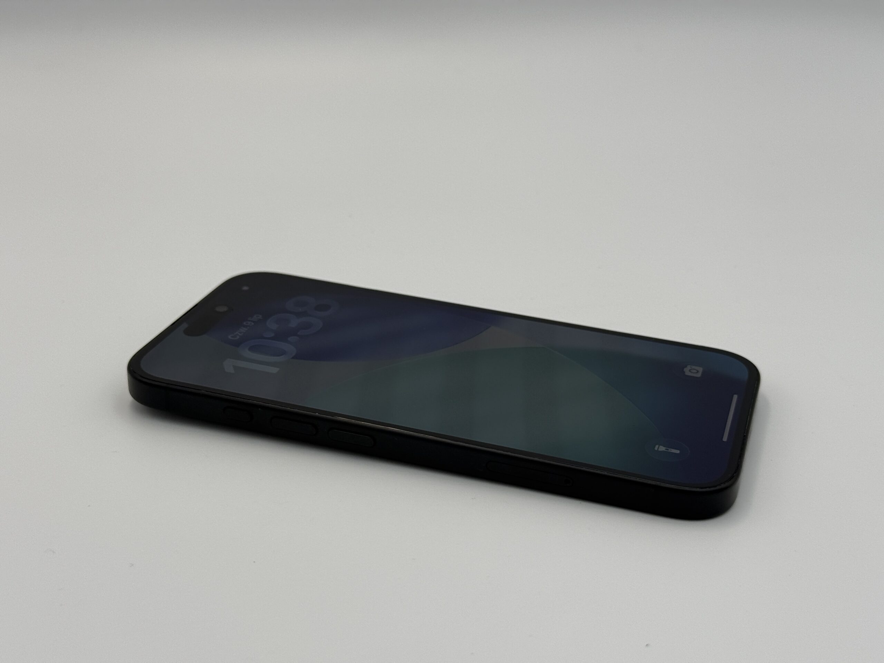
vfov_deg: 30.3
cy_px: 332
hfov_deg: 39.7
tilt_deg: -24.5
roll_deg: -1.3
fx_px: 1226
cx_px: 442
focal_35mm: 48
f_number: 1.78
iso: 64
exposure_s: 1/1116
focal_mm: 6.76
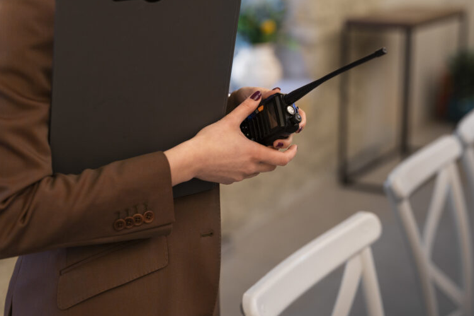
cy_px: 165
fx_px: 895
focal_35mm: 68
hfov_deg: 29.7
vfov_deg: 20.0
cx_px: 229
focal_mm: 50
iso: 400
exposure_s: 1/100
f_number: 2.5
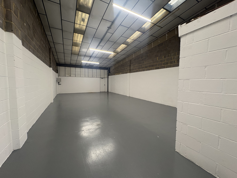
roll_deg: -0.8
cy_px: 89
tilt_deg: -3.3
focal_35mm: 14
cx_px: 118
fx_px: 96
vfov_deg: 85.7
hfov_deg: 102.1
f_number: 2.2
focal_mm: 2.22
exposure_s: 1/100
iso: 250
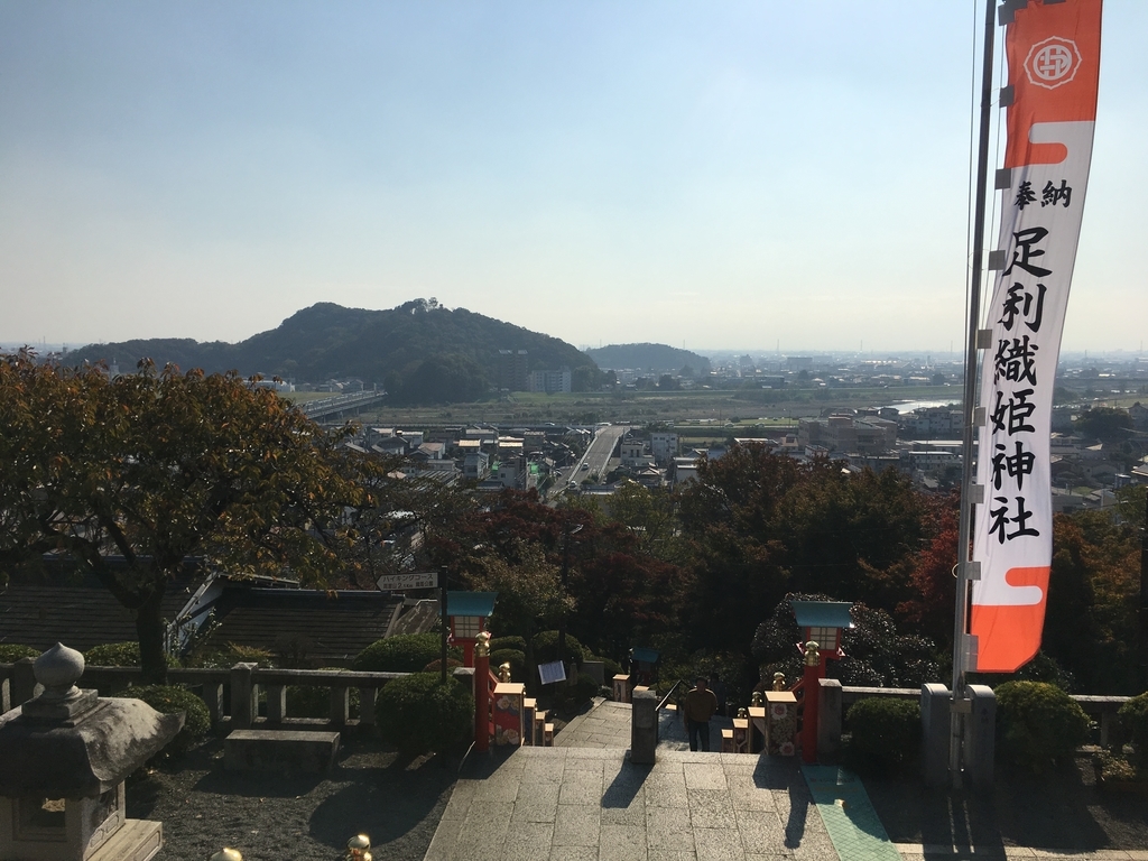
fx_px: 962
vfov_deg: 48.2
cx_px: 574
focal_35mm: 29
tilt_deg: -5.0
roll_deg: -0.7
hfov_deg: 61.7
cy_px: 430
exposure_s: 1/5128
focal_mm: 4.15
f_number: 2.2
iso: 25
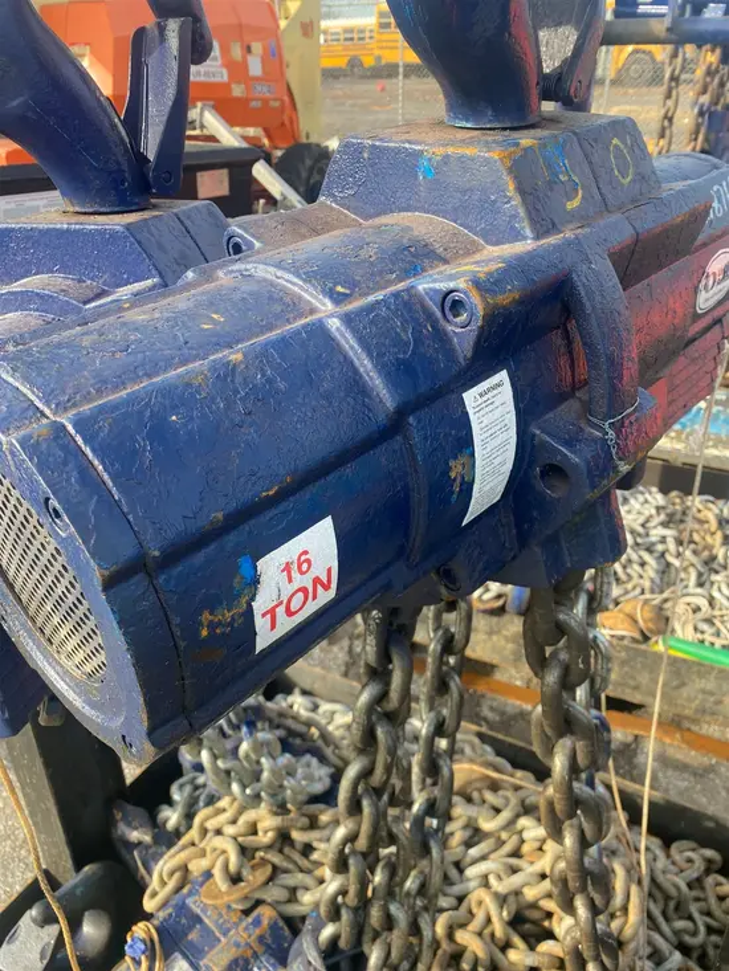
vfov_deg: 67.3
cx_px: 364
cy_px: 486
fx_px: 730
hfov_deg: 53.1
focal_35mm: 26
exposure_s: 1/451
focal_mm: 4.25
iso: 32
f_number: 1.8
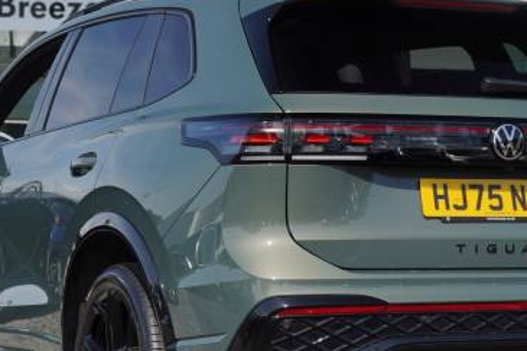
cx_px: 261
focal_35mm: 121
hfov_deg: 16.9
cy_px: 225
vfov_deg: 11.3
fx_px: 1770
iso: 200
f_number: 5.6
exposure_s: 1/800
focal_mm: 46
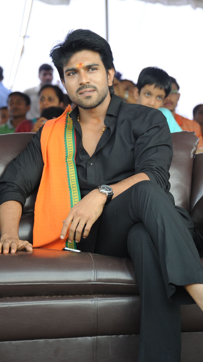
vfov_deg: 15.2
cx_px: 91
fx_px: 1349
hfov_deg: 8.6
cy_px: 169
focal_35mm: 141
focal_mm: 120
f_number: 5.6
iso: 640
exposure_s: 1/125
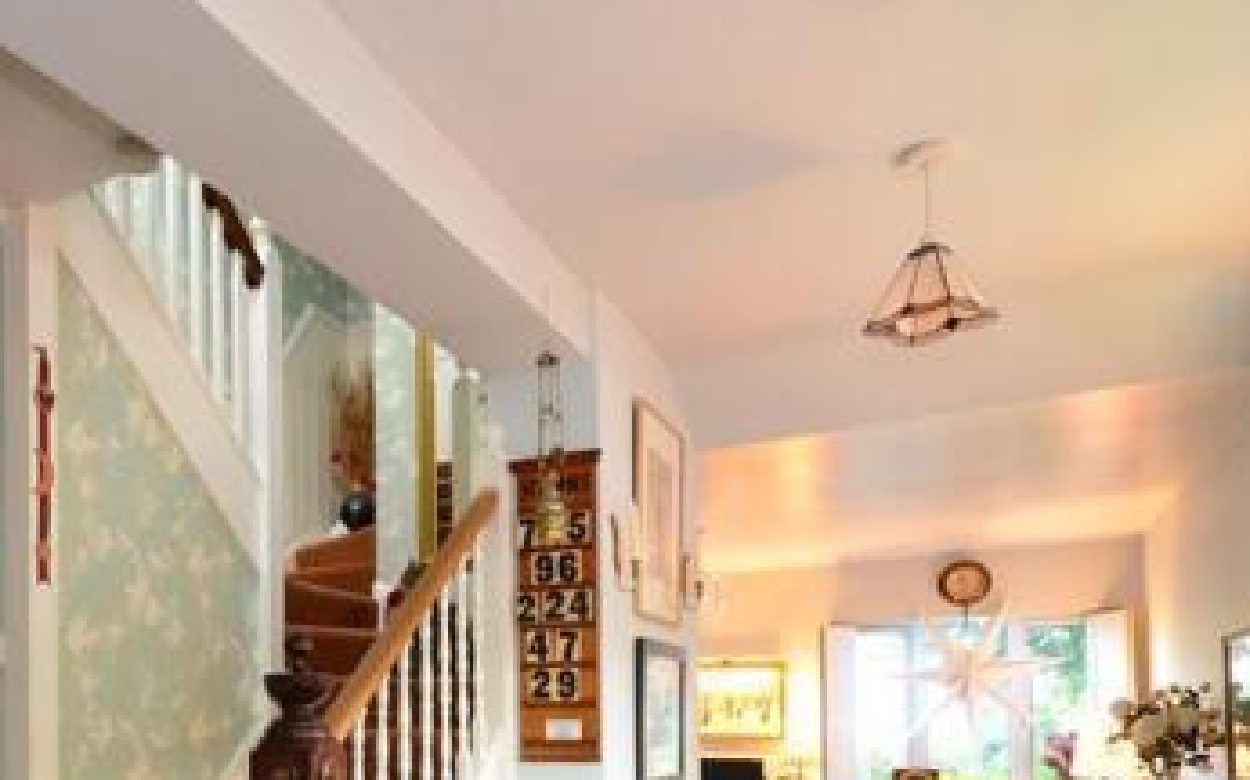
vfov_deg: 40.2
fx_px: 988
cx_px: 260
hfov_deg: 59.8
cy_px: 688
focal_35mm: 29
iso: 400
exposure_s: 2
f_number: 13
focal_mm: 10
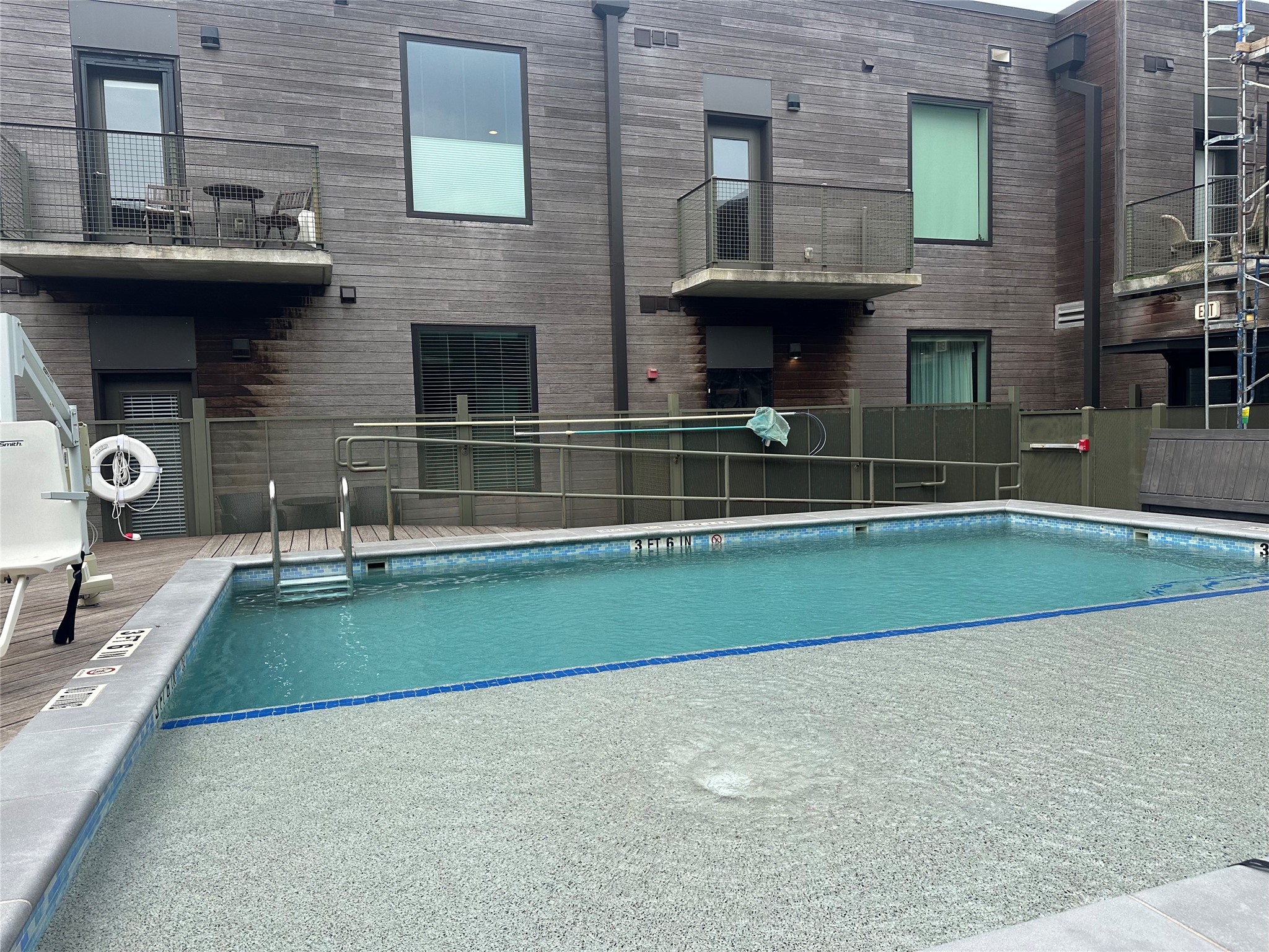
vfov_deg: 56.8
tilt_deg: -2.8
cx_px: 634
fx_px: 880
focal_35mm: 24
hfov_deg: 71.6
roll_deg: +1.3
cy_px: 476
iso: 80
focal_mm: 6.86
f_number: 1.78
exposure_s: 1/2110
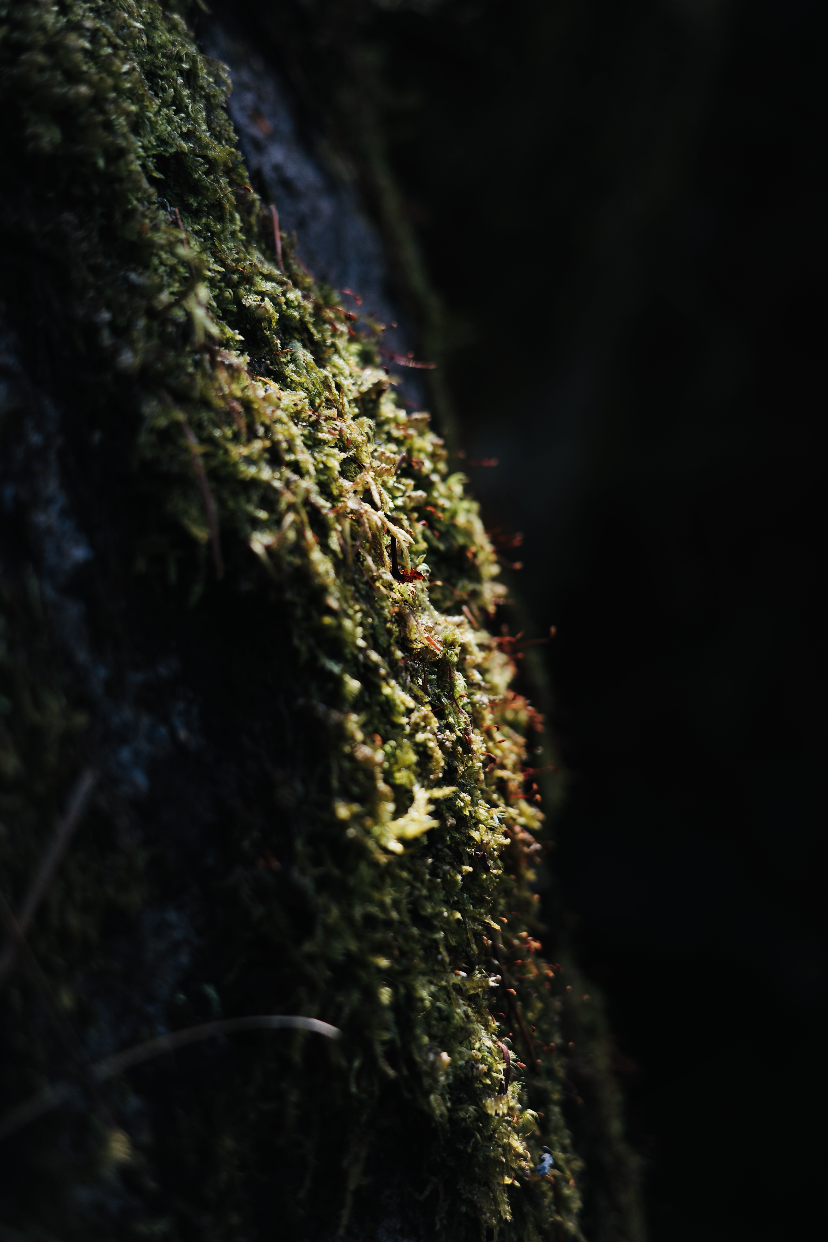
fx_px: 1380
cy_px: 621
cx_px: 414
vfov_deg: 48.5
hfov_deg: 33.4
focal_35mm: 40
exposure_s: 1/200
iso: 100
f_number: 2.8
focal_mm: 26
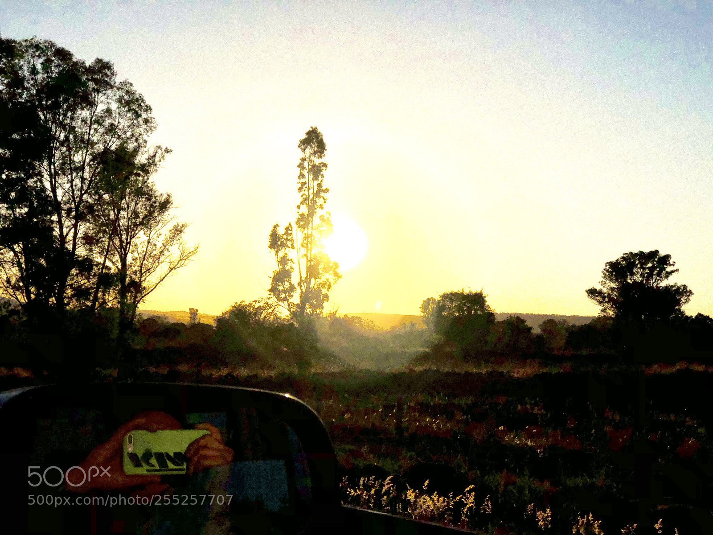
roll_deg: -4.2
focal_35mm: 57
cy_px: 268
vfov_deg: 25.7
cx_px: 356
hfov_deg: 33.8
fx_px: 1174
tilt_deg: +1.3
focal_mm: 6.6
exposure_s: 1/16129
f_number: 2.8
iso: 25
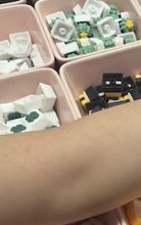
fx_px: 392
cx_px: 216
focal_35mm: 64
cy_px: 124
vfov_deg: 31.9
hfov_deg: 18.0
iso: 25
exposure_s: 1/120
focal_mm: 2.2
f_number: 1.9
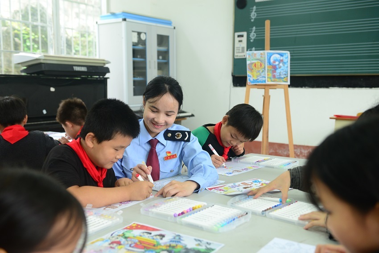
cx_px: 190
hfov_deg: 50.7
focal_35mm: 38
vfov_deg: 35.1
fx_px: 400
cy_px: 126
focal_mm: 38
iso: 800
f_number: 3.5
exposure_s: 1/80
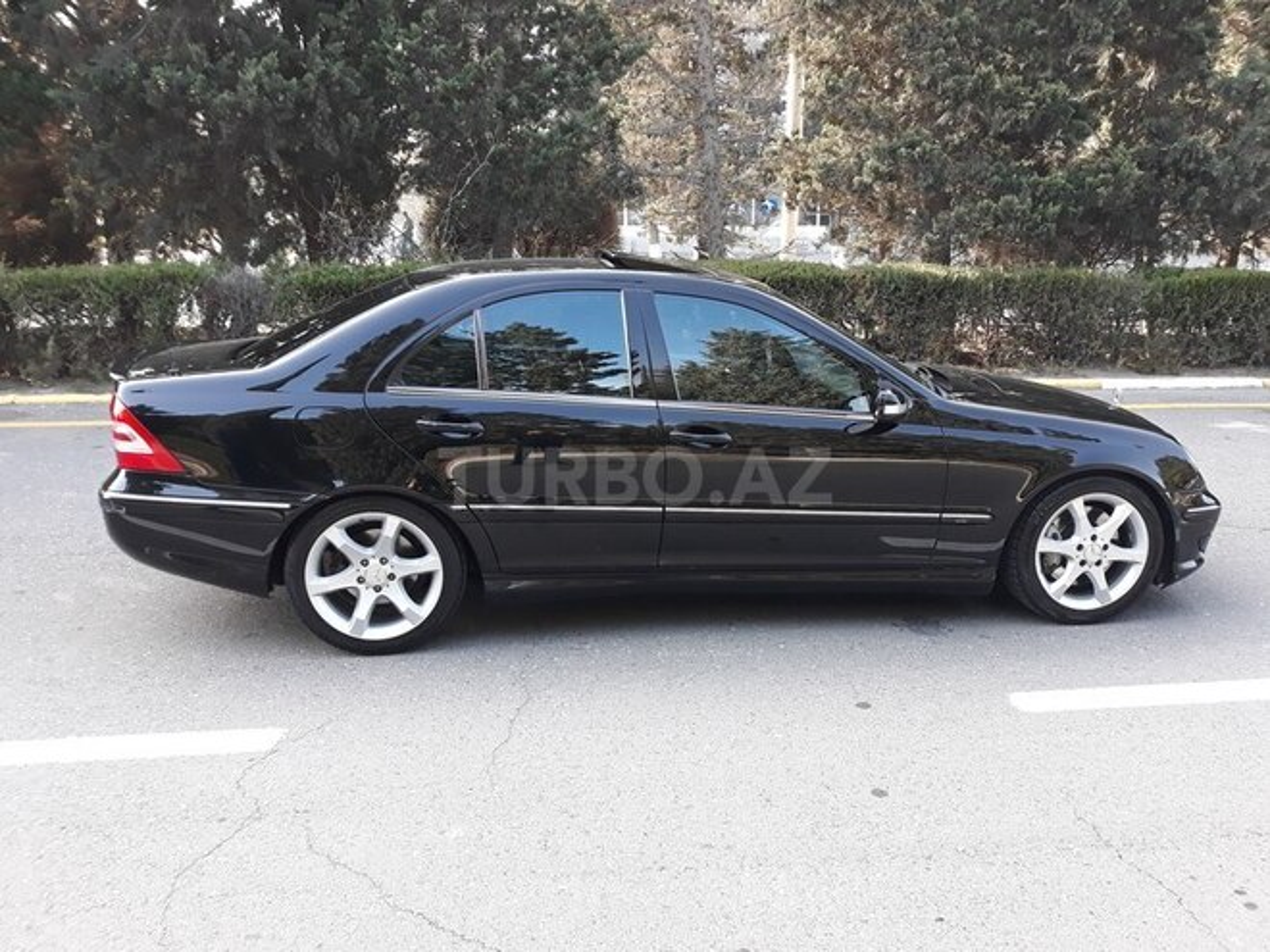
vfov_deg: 51.4
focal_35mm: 27
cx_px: 635
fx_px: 991
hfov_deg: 65.3
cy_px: 476
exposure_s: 1/100
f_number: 1.7
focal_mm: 3.71
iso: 50
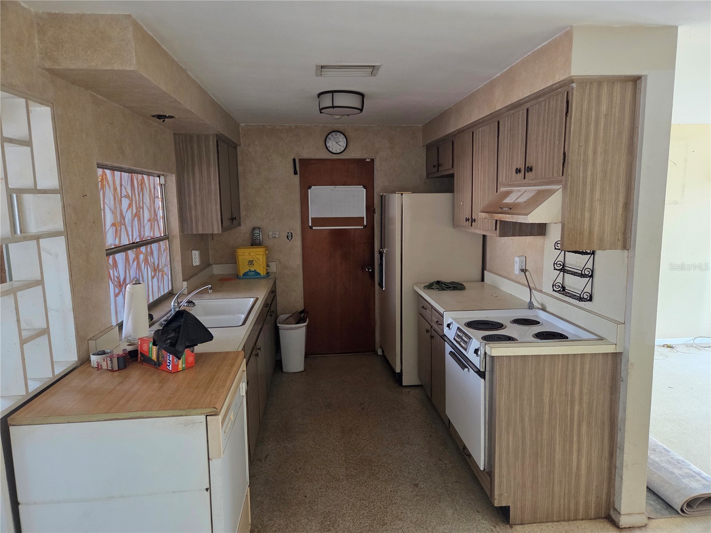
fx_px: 472
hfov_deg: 73.9
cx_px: 356
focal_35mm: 23
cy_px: 266
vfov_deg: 58.9
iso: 640
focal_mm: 5.4
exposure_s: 1/120
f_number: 1.8
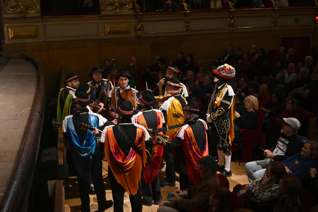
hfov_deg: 39.6
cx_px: 159
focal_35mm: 50
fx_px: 441
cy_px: 106
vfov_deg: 27.0
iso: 3200
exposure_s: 1/125
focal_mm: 50
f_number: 4.5
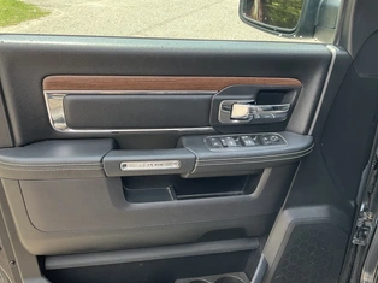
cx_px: 183
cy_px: 173
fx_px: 404
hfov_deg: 50.2
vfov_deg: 38.4
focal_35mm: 37
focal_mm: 3
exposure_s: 1/185
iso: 25
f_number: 1.8
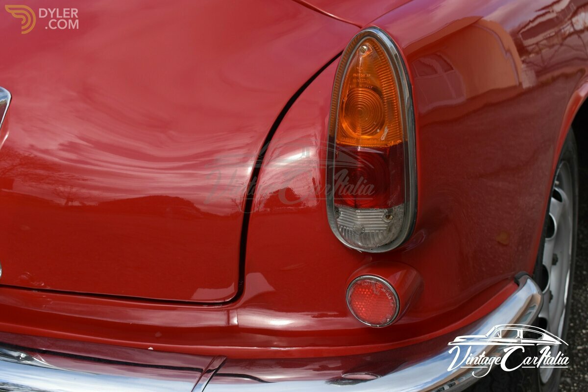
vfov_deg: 26.5
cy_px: 196
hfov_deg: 38.9
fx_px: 833
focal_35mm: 51
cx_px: 294
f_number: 8
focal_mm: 34
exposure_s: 1/250
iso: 100
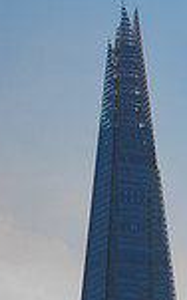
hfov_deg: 7.8
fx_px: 1366
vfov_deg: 12.1
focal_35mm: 167
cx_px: 76
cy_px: 429
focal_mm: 55
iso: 100
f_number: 4
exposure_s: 1/160
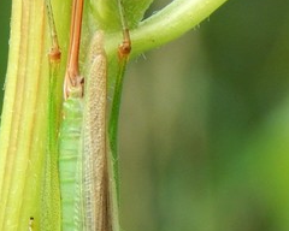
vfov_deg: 3.2
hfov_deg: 3.9
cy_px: 179
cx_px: 222
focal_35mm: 490
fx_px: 4191
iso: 160
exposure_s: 1/30
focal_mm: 25.3
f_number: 4.9
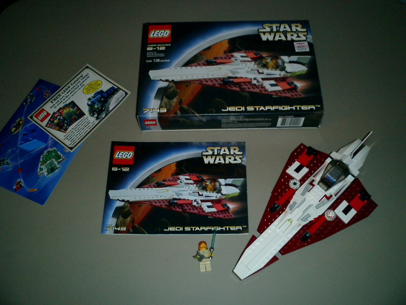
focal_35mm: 36
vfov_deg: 39.7
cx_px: 203
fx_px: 422
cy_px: 152
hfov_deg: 51.4
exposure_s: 1/30
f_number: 3.2
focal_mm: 7.5
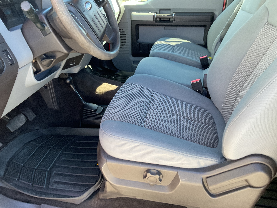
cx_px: 138
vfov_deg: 48.2
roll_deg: -1.4
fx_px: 232
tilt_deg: -27.5
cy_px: 104
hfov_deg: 61.7
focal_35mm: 29
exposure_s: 1/120
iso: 64
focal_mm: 3
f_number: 1.8
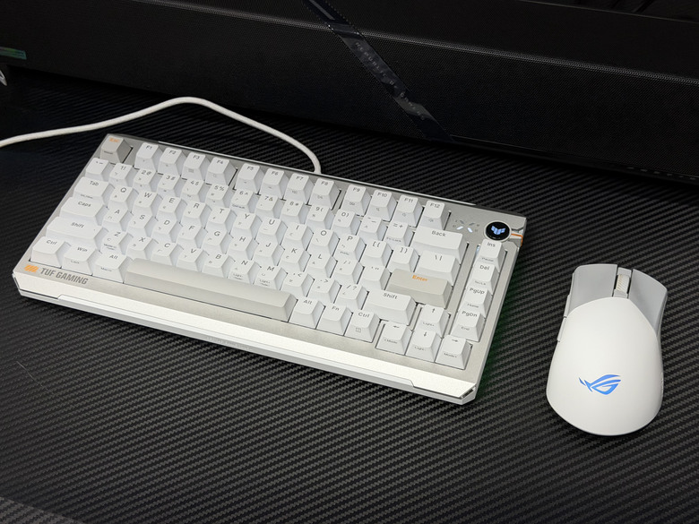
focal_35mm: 48
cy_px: 262
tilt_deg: -47.9
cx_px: 350
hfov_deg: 39.7
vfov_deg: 30.3
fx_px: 969
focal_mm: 6.76
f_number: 1.78
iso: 100
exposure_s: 1/120
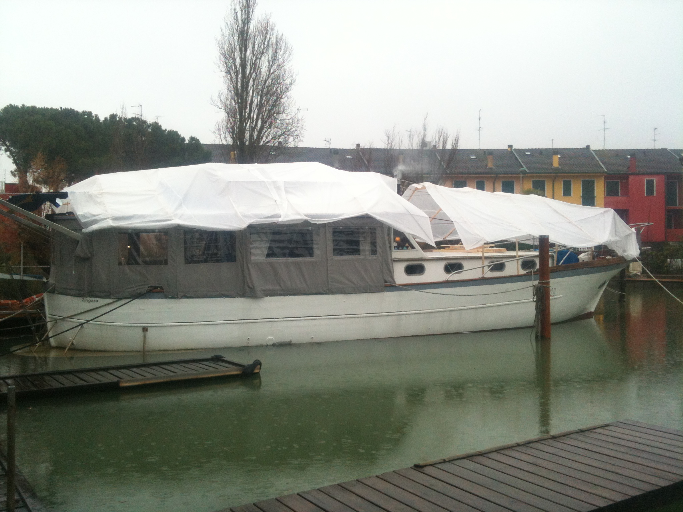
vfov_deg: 40.7
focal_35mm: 35
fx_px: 691
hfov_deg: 52.6
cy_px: 256
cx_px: 342
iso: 64
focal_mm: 3.85
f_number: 2.8
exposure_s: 1/153
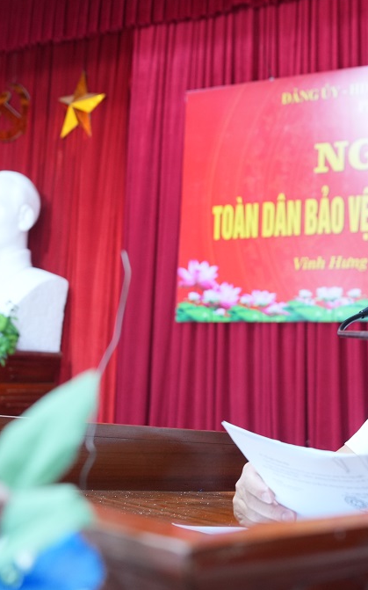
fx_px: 899
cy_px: 294
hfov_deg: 22.4
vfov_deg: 36.3
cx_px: 346
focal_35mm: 56
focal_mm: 24
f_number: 3.2
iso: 800
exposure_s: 1/50
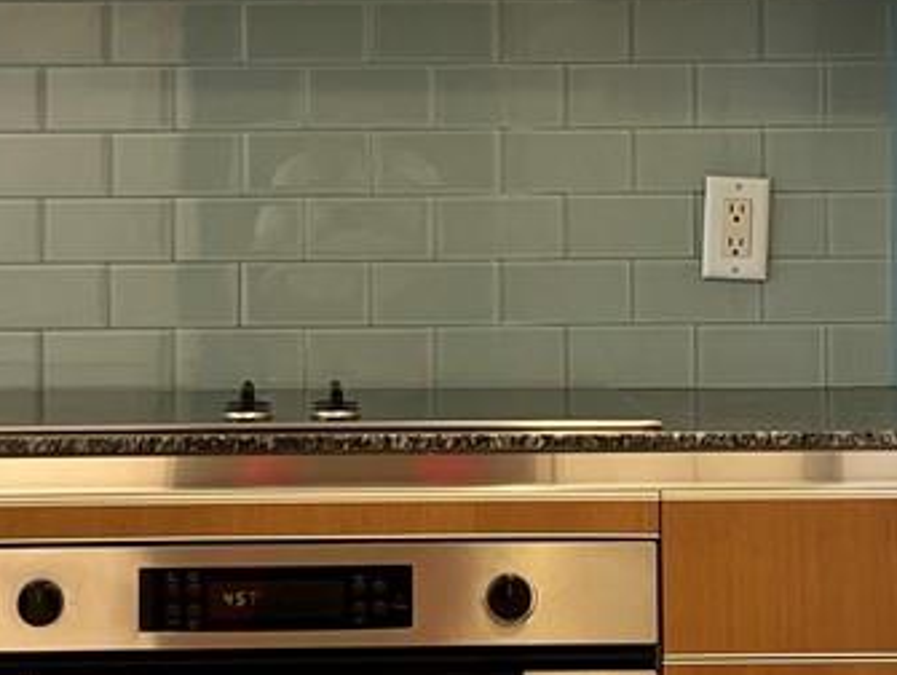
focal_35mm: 124
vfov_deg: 11.9
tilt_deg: +0.1
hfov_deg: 15.9
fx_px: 3217
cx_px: 404
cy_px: 112
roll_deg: +0.1
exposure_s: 1/60
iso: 80
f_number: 1.5
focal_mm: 5.7
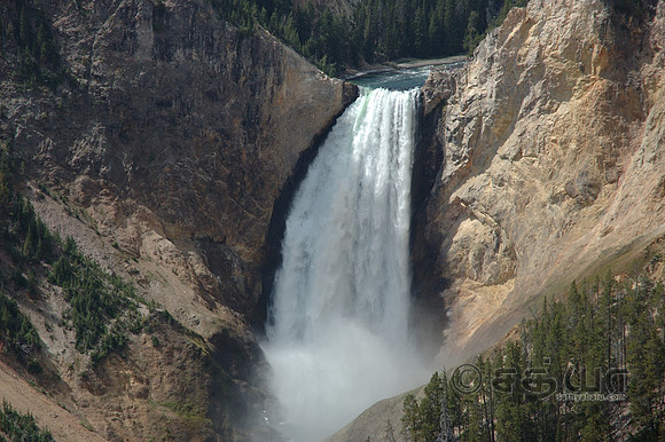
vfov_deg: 13.0
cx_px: 332
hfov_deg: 19.5
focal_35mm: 105
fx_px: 1938
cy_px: 221
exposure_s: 1/200
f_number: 7.1
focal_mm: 70
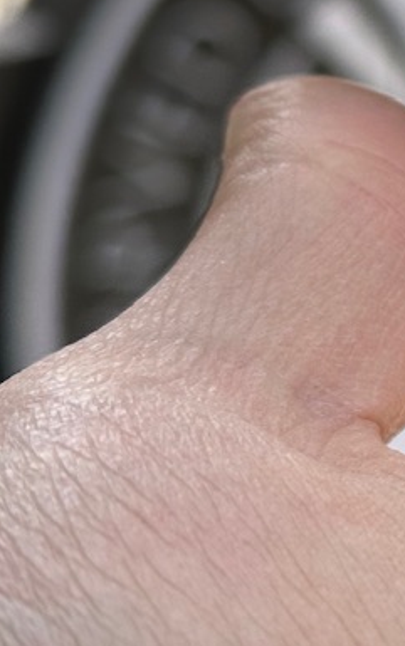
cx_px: 1074
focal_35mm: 169
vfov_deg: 12.3
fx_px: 2981
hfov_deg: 7.2
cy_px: 92
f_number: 1.78
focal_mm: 6.86
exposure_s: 1/779
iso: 64
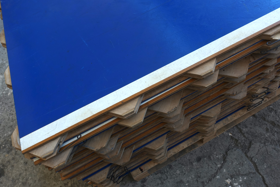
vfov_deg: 46.4
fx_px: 218
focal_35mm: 28
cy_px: 96
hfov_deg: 65.5
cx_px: 136
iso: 100
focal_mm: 9.99
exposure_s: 1/40
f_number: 2.8
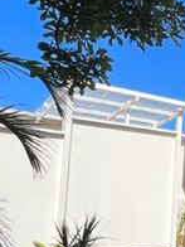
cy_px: 161
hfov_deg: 21.2
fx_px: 378
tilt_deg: +5.9
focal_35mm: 53
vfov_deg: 35.9
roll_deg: -1.0
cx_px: 307
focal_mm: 1.57
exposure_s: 1/1698
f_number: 1.8
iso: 32
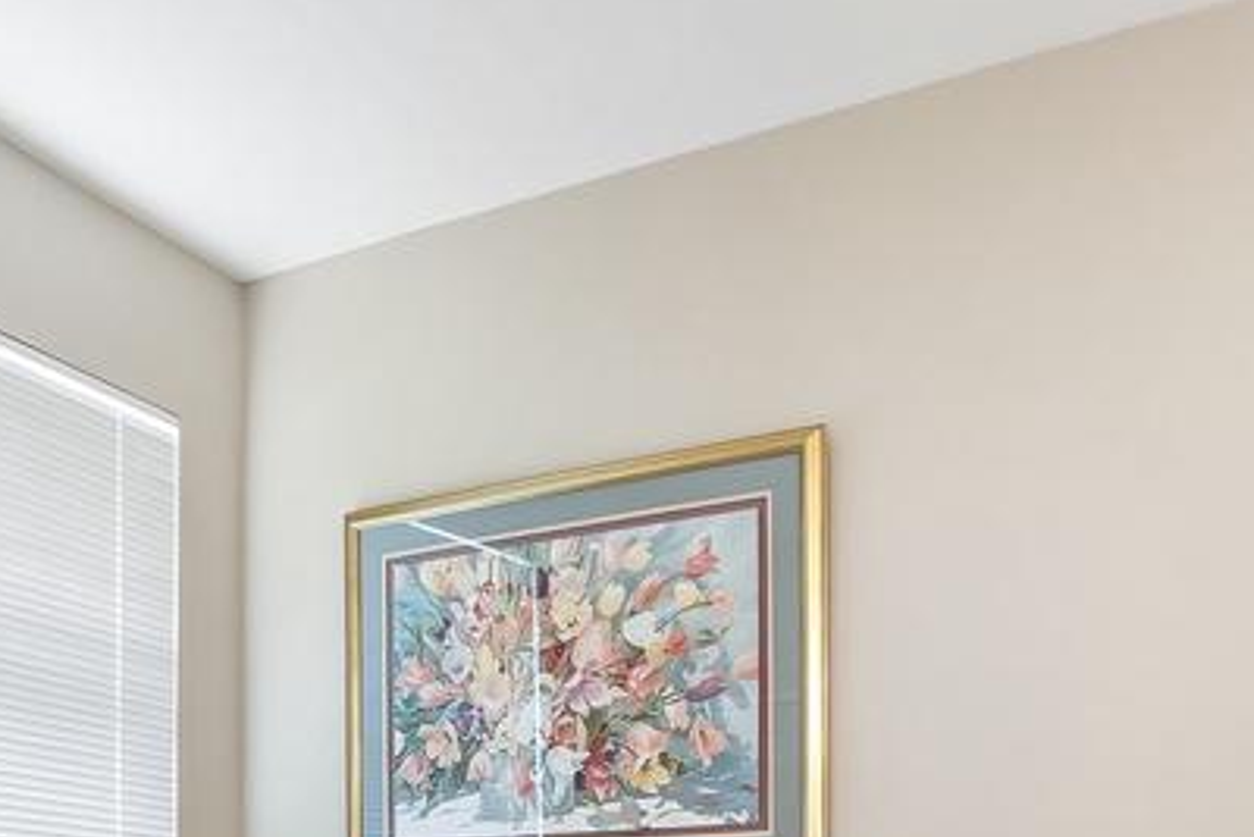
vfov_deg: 28.5
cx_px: 583
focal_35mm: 41
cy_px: 998
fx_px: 1429
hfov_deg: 47.4
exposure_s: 1/13
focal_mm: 16
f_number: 8
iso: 400
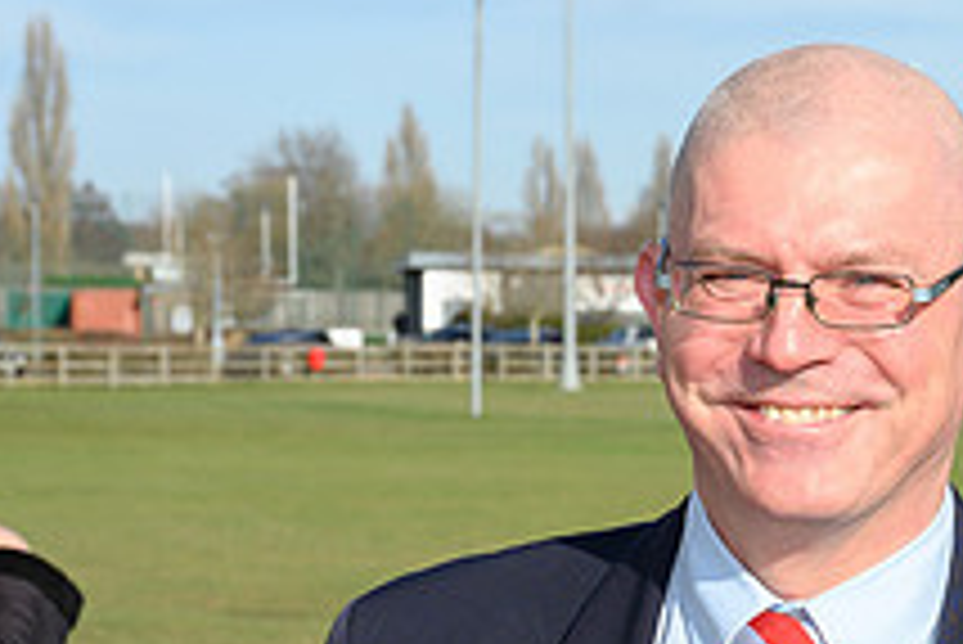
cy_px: 621
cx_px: 1409
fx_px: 4657
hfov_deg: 11.4
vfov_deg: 7.9
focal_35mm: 174
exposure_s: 1/200
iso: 64
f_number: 7.1
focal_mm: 41
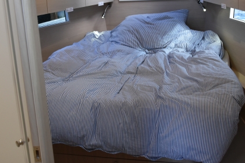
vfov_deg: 29.4
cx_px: 131
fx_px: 306
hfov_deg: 43.6
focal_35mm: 45
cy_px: 40
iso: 800
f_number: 4.5
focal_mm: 18
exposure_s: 1/100
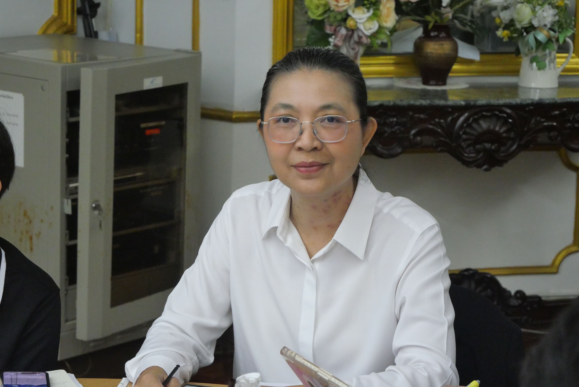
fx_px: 1625
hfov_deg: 20.2
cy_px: 194
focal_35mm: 101
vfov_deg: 13.6
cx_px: 290
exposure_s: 1/50
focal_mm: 49
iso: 3200
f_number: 5.6
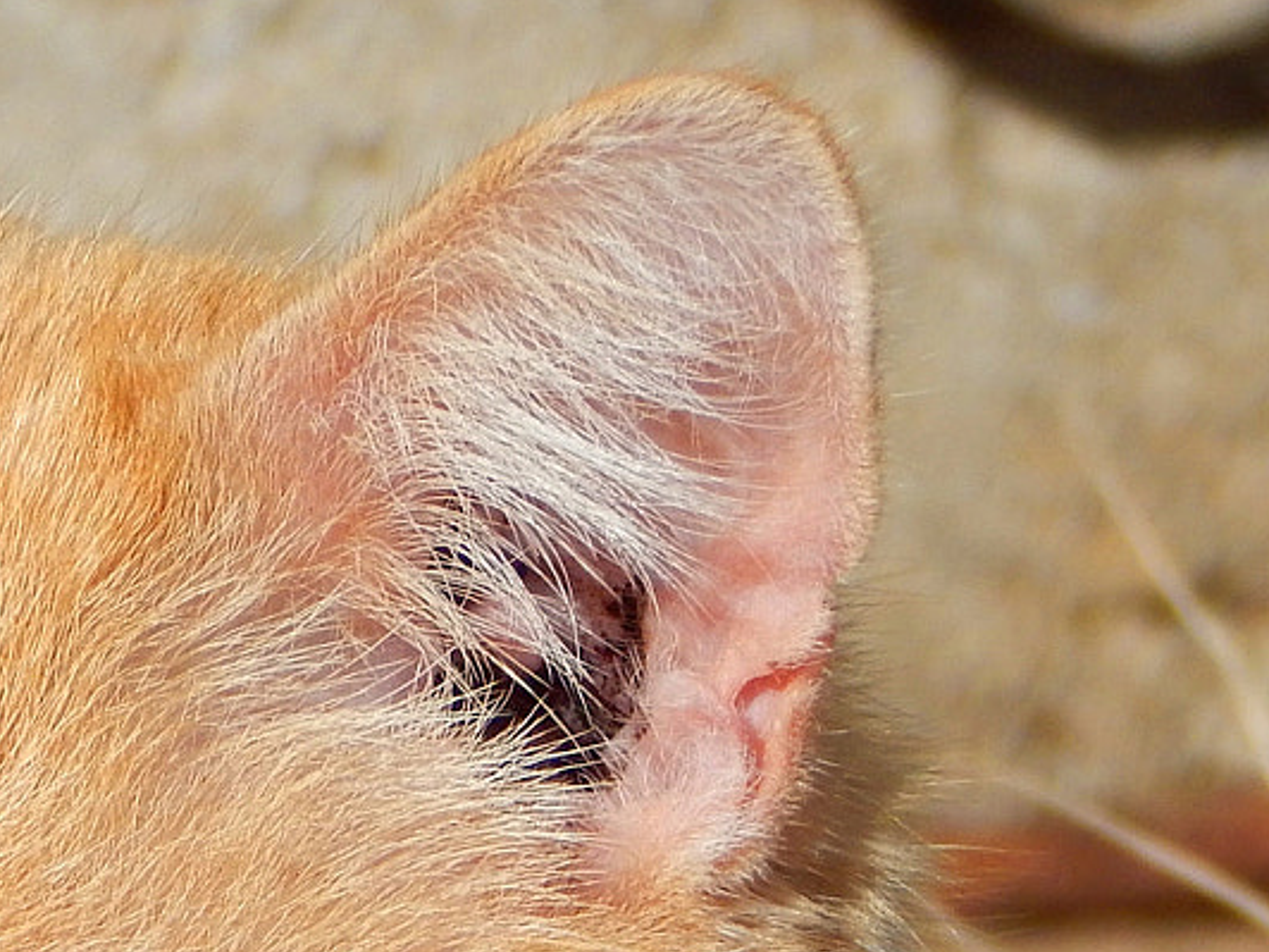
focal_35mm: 839
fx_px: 30757
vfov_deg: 1.8
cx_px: 239
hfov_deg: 2.4
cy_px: 1136
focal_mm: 50.1
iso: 125
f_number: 5.7
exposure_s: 1/1500
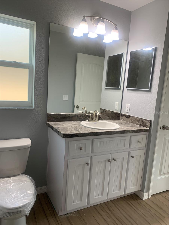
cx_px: 84
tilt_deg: -9.7
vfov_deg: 67.3
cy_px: 112
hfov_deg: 53.1
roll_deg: -3.7
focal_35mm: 26
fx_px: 169
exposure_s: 1/121
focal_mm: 4.25
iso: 100
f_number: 1.8
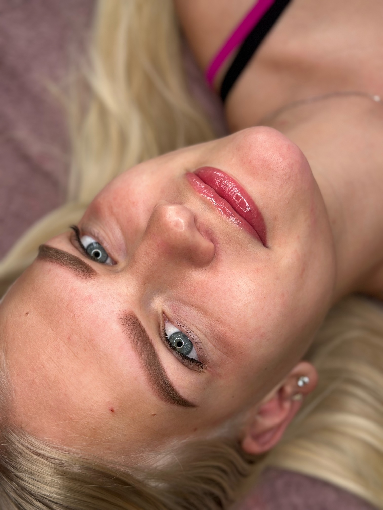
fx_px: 708
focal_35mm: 48
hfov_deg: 30.3
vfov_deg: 39.7
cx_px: 192
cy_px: 255
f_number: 1.78
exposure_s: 1/439
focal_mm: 6.86
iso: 80
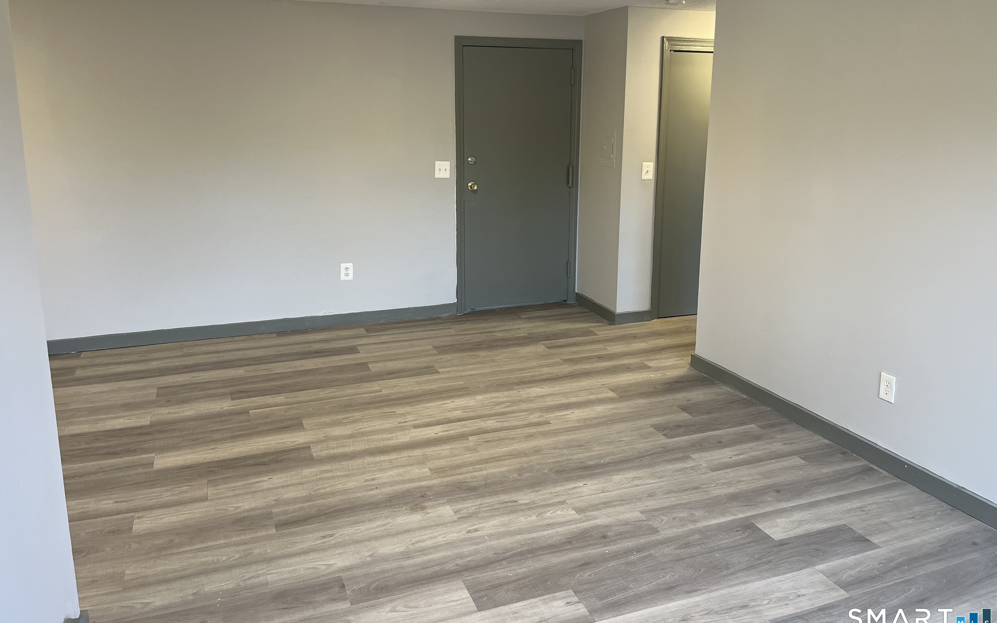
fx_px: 761
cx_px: 492
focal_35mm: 28
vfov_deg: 44.4
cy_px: 255
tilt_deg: -12.0
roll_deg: -0.3
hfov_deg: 66.5
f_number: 1.6
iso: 100
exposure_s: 1/120
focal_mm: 5.1
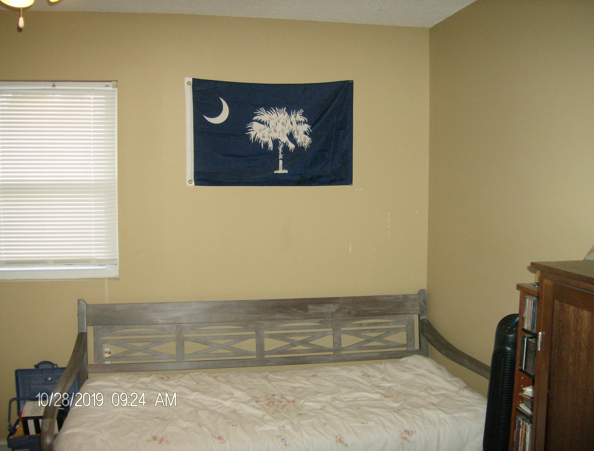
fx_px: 621
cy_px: 226
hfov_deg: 51.1
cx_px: 297
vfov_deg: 40.0
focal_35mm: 36
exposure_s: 1/60
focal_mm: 6
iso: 200
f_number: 2.8
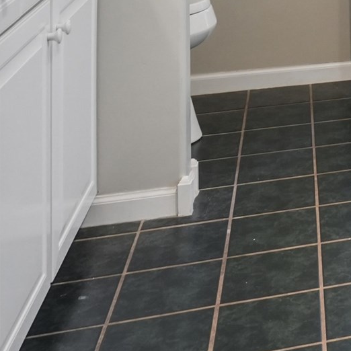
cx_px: 607
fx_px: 918
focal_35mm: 80
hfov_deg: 17.9
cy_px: -218
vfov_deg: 18.4
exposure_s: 1/30
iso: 800
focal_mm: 16
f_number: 10
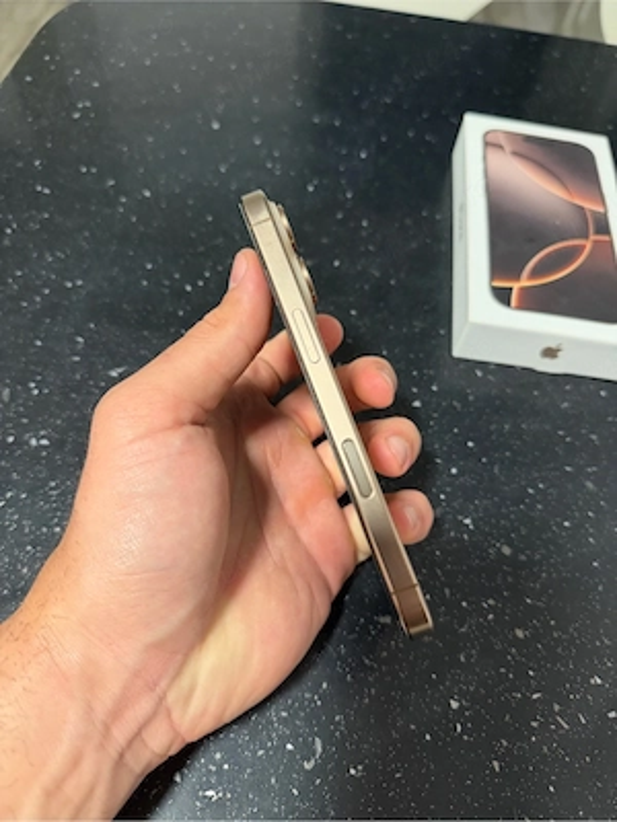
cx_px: 308
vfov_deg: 71.6
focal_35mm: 24
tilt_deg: -58.4
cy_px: 411
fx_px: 570
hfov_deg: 56.8
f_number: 1.78
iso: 400
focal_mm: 6.76
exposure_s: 1/50
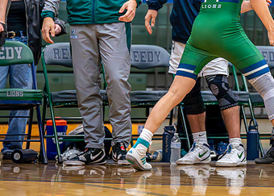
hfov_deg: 9.0
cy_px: 15
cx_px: 242
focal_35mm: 223
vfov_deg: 6.4
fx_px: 1736
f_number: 2.8
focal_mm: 108
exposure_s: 1/1000
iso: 6400
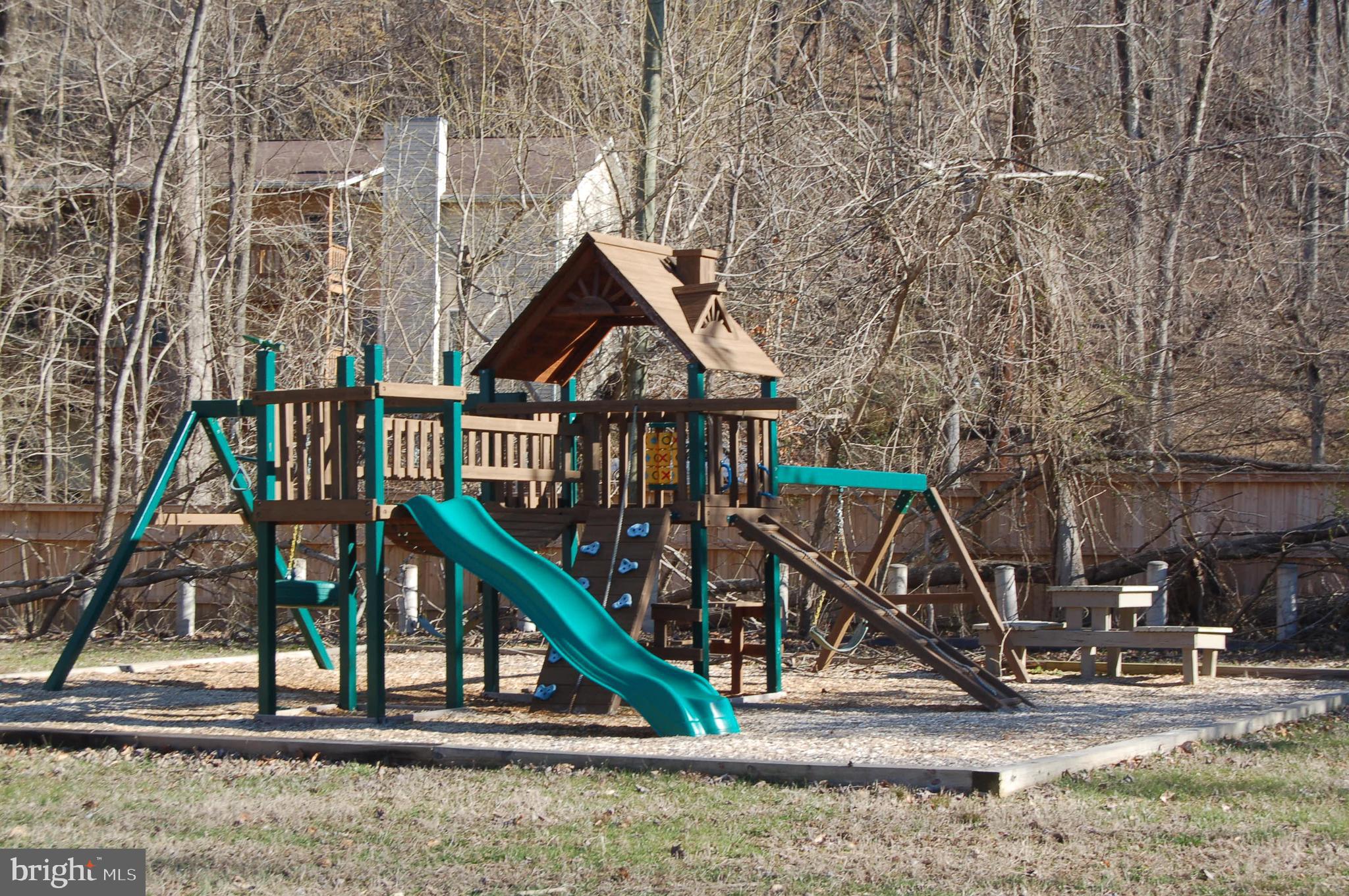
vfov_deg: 19.7
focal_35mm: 69
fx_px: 2583
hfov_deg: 29.3
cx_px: 674
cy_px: 448
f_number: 7.1
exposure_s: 1/200
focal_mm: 46
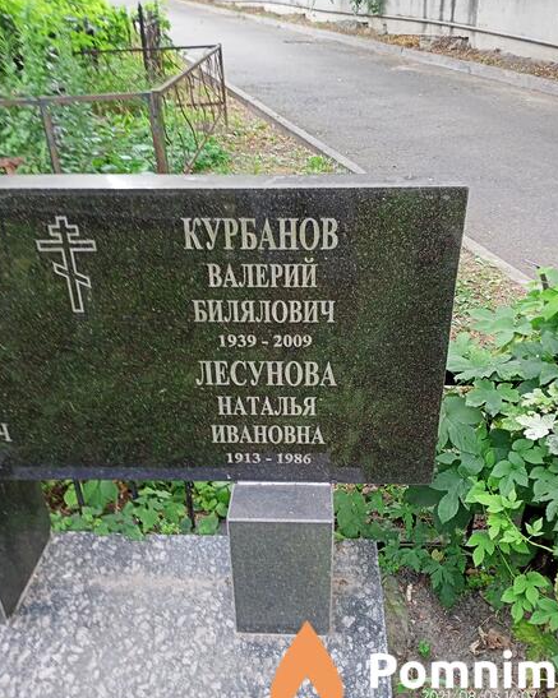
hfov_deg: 48.5
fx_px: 620
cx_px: 277
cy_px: 356
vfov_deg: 58.8
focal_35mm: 30
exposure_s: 1/100
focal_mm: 4.05
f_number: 1.8
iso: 198
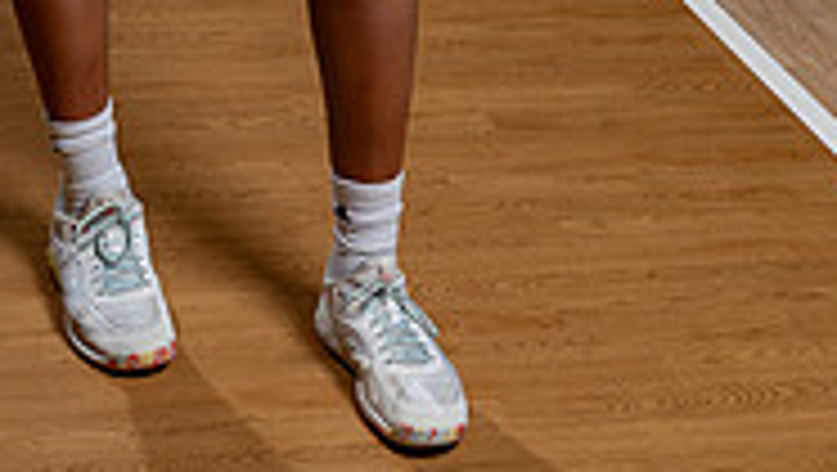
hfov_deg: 19.6
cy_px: -517
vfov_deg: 10.2
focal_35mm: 109
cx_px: 346
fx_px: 2421
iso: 100
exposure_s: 1/250
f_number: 8
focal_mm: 43
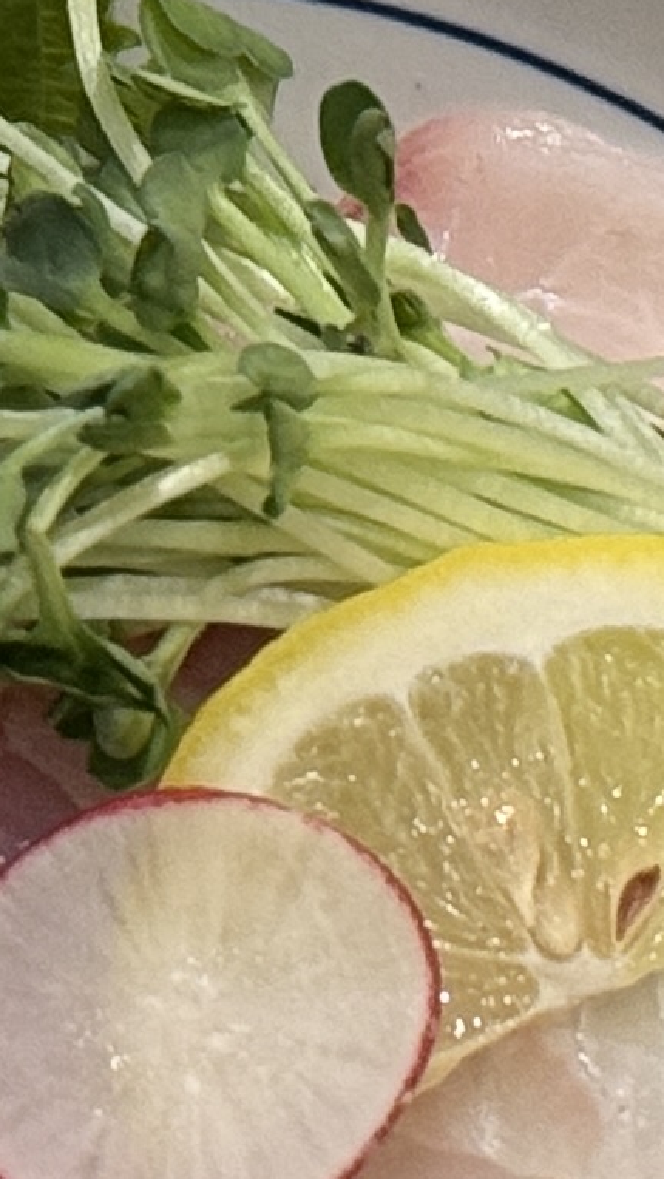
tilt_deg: -41.5
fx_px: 8635
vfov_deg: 7.7
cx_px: 1135
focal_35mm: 276
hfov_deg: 4.4
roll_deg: +0.4
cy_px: -215
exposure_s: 1/60
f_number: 1.78
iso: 250
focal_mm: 6.76
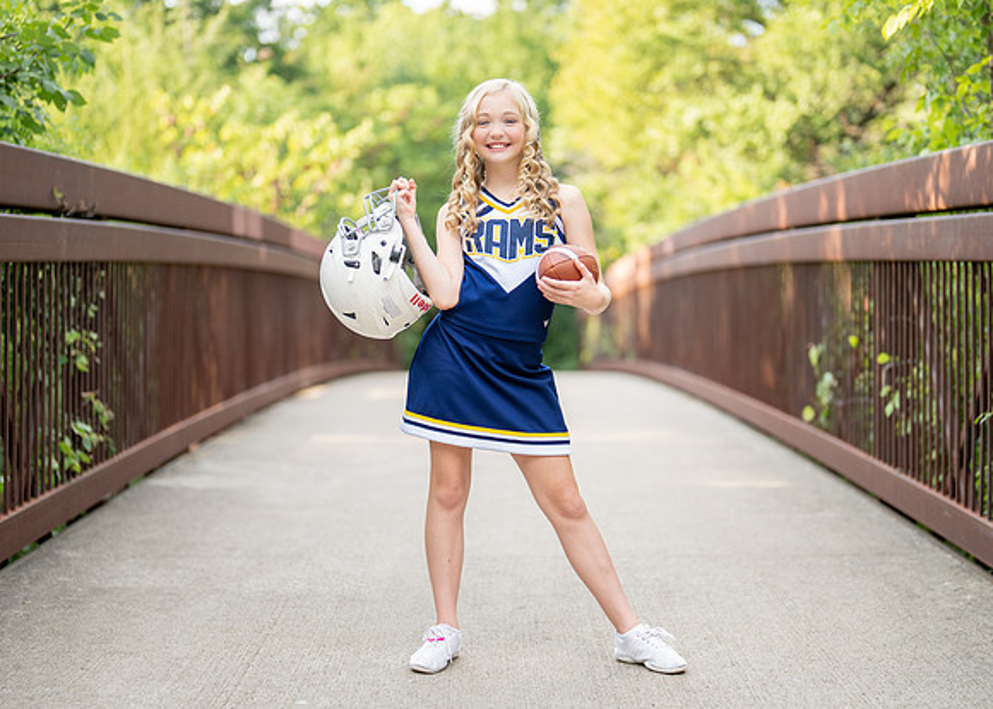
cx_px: 520
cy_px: 369
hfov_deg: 28.8
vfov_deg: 20.7
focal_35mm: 69
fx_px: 1937
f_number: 1.2
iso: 100
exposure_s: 1/640
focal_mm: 50
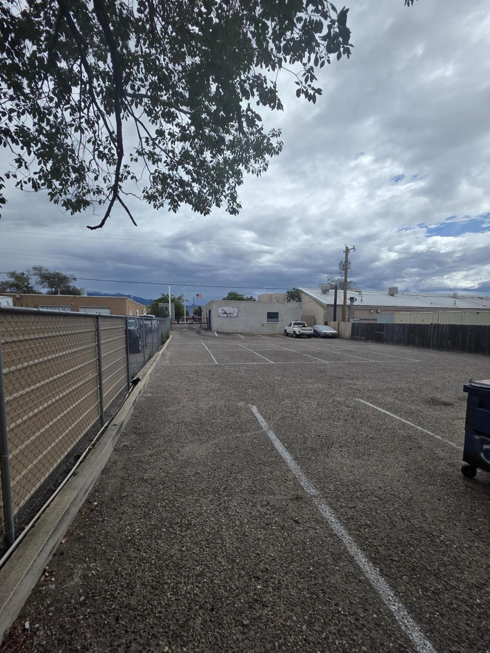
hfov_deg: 85.7
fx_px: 264
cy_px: 349
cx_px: 251
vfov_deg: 101.9
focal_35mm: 14
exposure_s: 1/3873
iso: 40
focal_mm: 2.2
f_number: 1.9
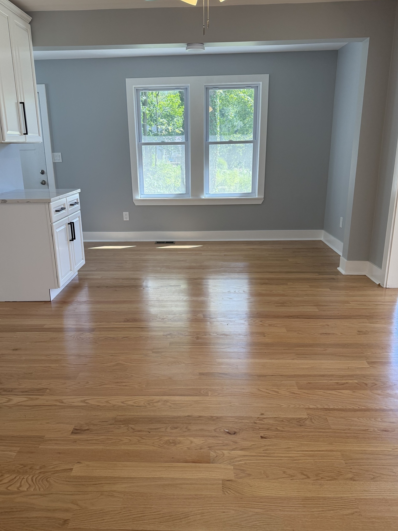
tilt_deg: -16.1
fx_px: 414
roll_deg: -1.2
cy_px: 268
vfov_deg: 65.3
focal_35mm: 27
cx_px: 186
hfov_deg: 51.3
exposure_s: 1/240
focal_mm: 6.76
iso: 125
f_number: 1.78
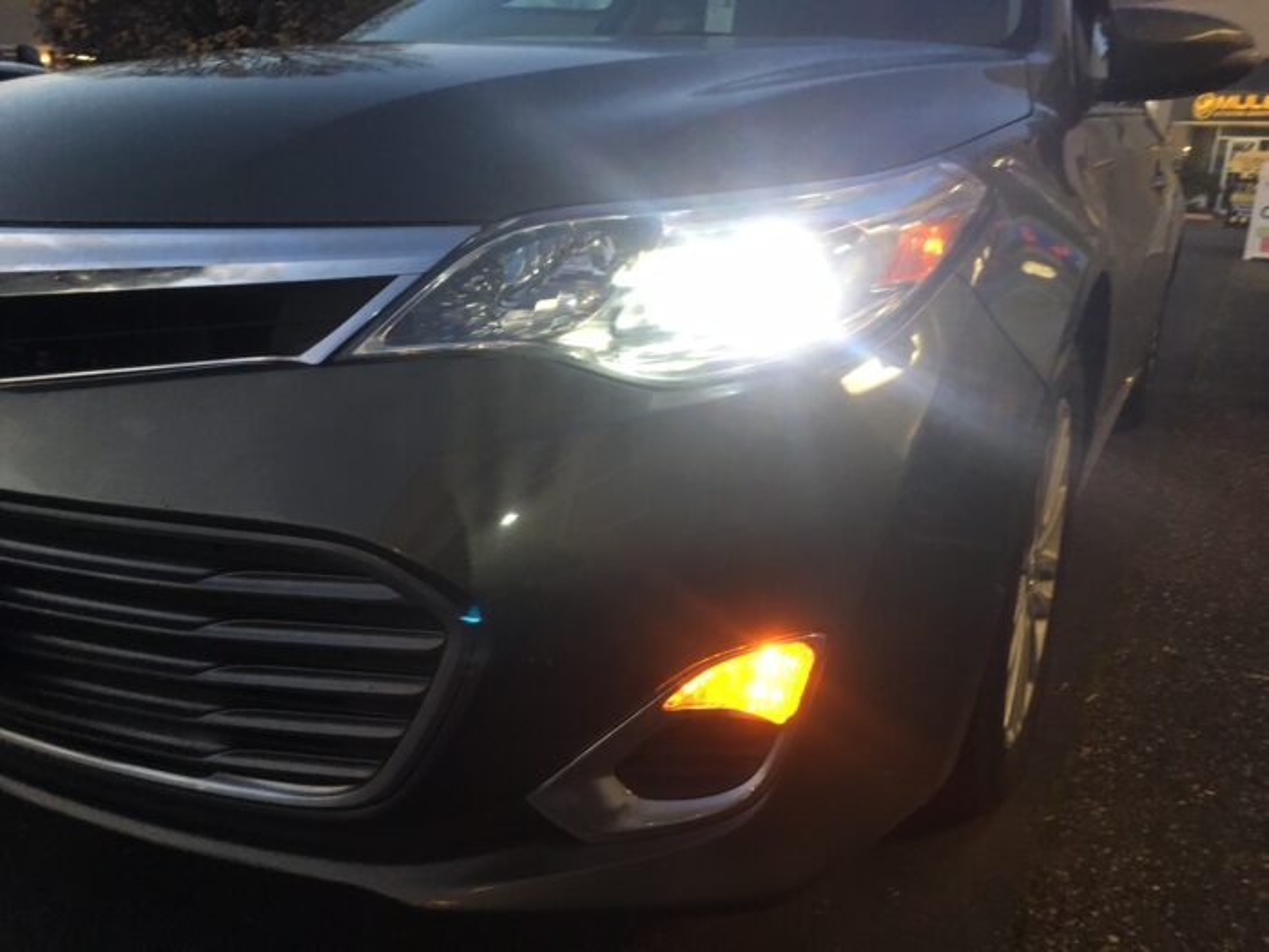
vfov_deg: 48.2
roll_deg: -5.6
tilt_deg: -15.0
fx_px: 1063
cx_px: 634
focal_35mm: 29
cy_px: 476
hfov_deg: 61.7
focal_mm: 4.15
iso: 100
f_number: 2.2
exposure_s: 1/30
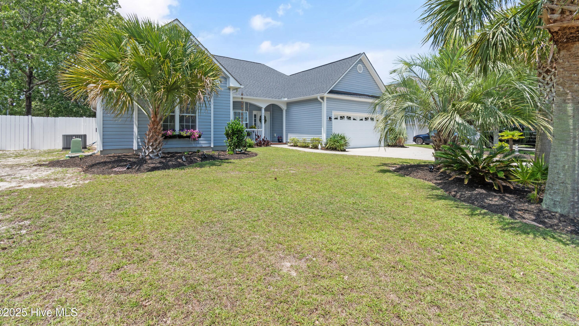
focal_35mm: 16
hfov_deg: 99.4
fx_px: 246
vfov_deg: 66.6
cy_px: 134
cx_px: 288
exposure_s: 1/160
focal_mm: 10
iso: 100
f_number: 6.3
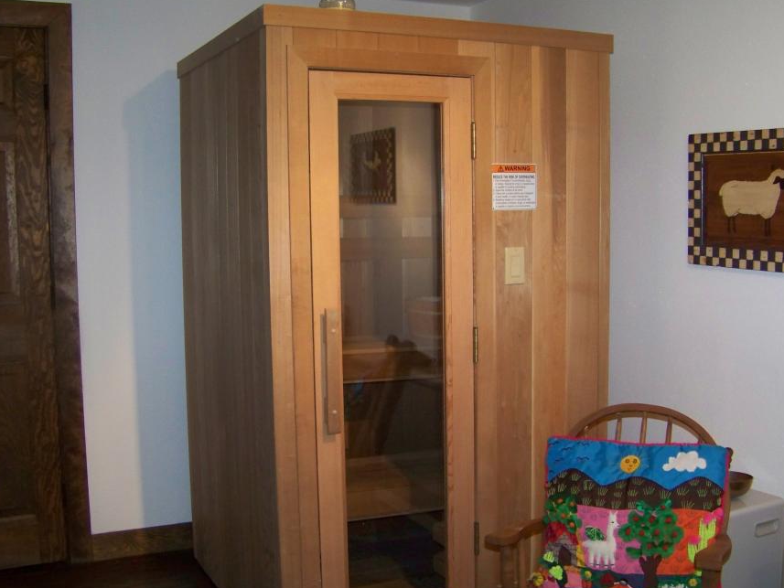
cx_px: 402
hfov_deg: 43.8
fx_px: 974
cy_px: 301
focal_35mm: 43
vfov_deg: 33.6
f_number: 2.8
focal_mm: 5.85
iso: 200
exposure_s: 1/30
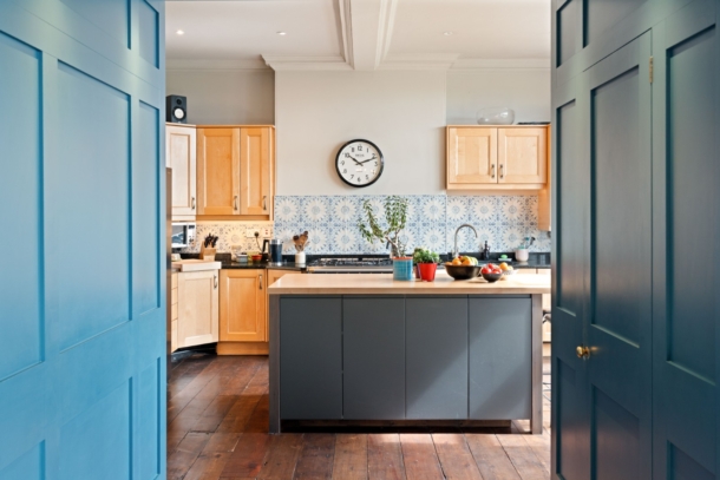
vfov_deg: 42.3
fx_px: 620
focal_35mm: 31
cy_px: 240
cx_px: 360
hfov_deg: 60.3
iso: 320
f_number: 6.3
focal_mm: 31
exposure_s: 1/4
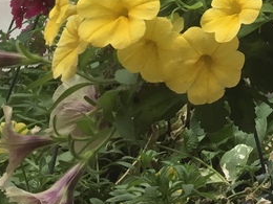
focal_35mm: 122
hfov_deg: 15.0
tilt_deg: +2.2
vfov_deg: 11.4
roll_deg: -2.2
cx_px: 413
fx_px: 962
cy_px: -153
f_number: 2.4
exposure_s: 1/207
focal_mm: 3.3
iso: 25
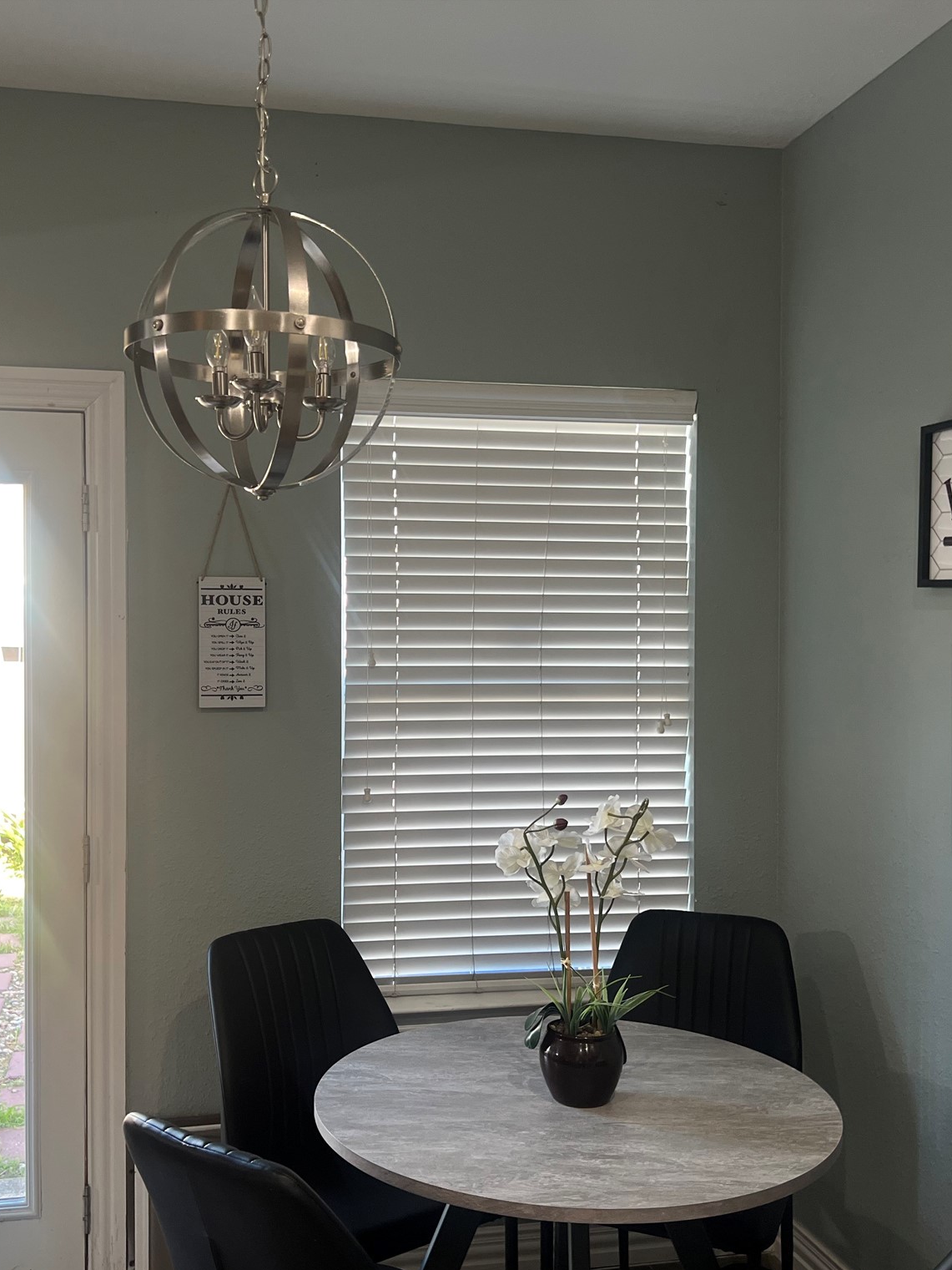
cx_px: 415
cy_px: 640
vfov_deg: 52.6
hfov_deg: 40.6
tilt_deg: -1.6
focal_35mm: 35
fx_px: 1283
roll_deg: -0.9
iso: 100
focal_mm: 5.7
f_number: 1.5
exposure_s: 1/120
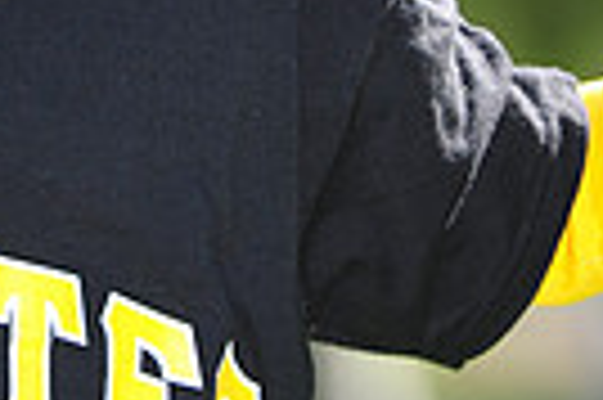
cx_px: -198
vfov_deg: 2.2
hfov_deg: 3.3
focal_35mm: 628
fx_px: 10506
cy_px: -198
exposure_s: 1/400
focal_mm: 145
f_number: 4.5
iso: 200
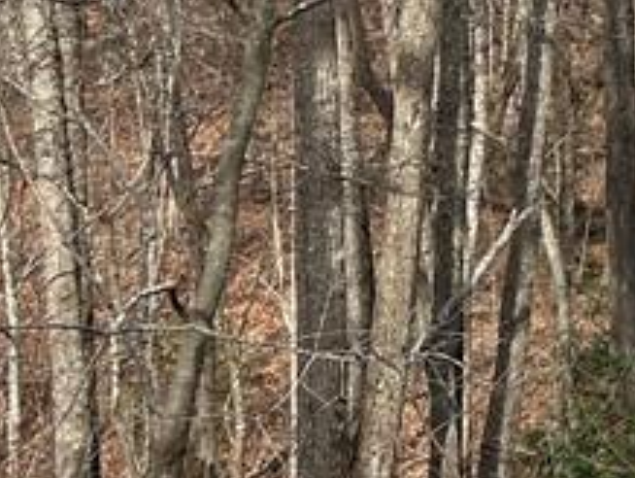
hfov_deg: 13.4
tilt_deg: +3.6
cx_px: 1337
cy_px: -239
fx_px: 2240
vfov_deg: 11.7
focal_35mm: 122
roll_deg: -0.4
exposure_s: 1/2045
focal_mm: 5.7
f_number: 1.5
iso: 50
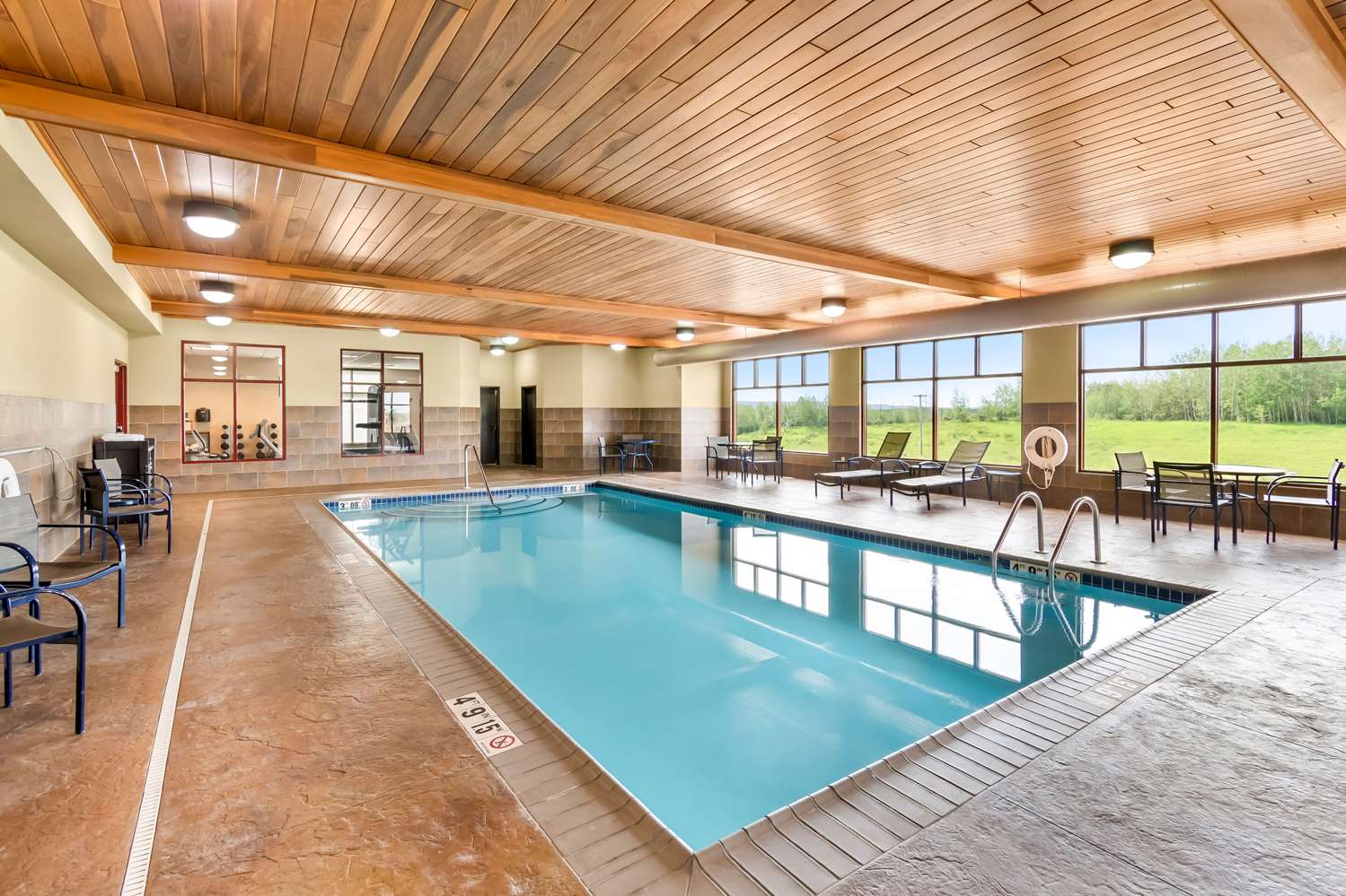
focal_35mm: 16
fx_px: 617
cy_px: 448
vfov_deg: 72.0
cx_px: 673
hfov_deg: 95.0
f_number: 8
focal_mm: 11
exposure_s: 1/20
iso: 500
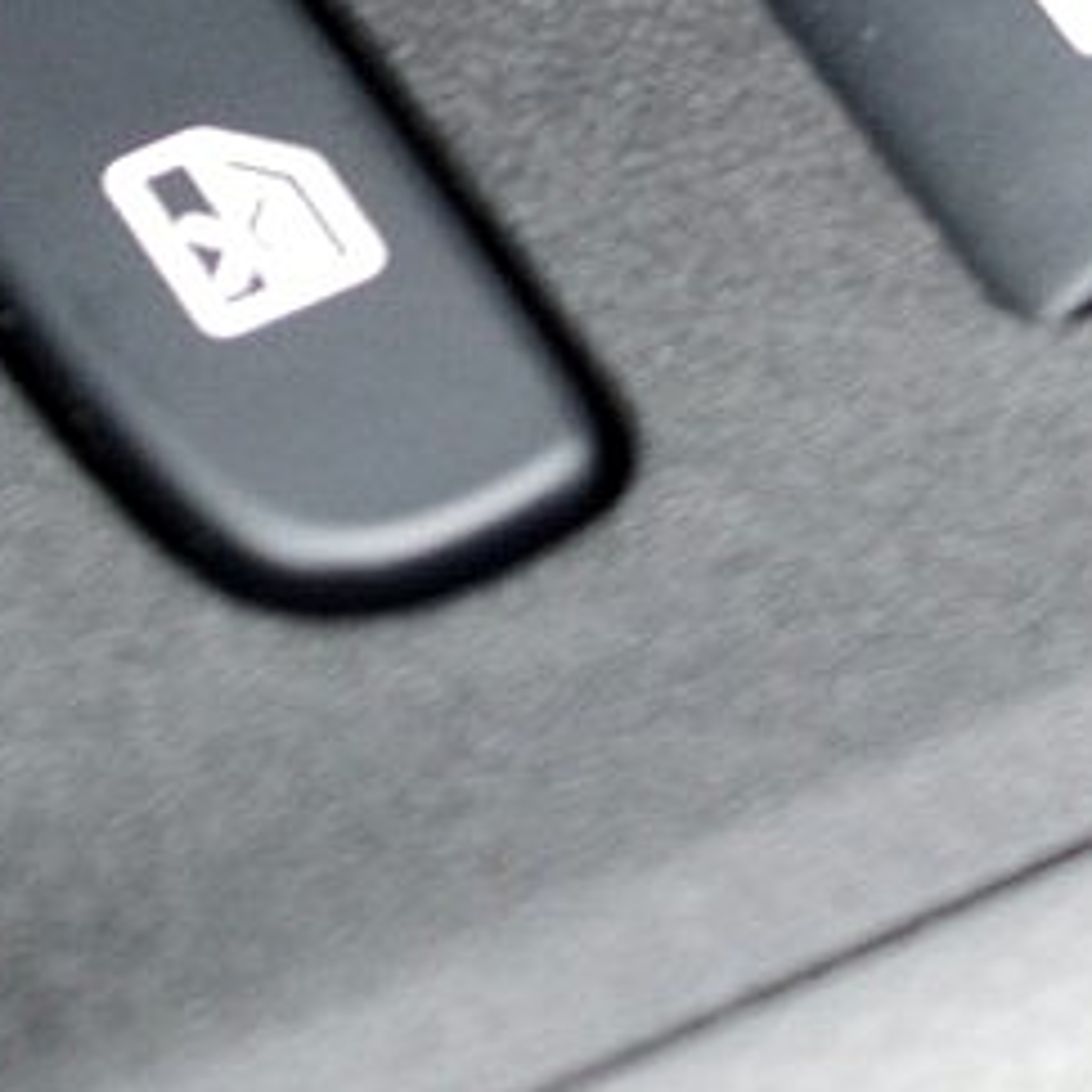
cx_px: 1712
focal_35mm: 409
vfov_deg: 4.2
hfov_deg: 4.3
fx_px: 14597
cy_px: -1182
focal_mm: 48
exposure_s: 1/60
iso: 800
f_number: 5.6
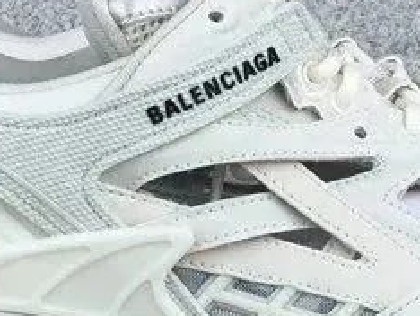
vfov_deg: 12.2
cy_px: 382
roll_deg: +0.0
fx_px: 1445
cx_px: 237
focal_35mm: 119
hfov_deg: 16.5
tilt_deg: -17.6
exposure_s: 1/522
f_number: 2.4
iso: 25
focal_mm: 3.3
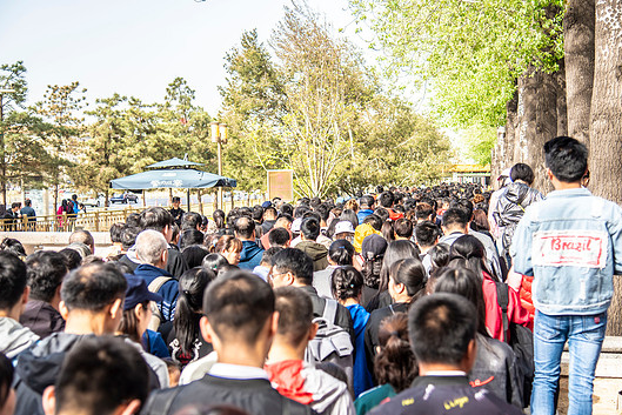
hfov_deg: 35.0
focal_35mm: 57
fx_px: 985
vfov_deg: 23.8
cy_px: 218
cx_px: 308
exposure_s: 1/500
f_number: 4
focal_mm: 52
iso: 200
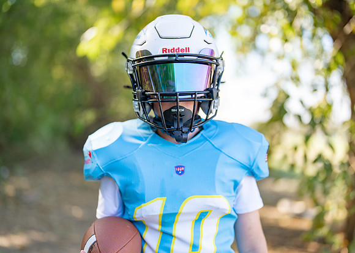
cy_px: 127
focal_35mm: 53
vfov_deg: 26.7
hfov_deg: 36.8
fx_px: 533
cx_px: 192
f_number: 1.2
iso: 100
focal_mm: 50
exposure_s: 1/1600
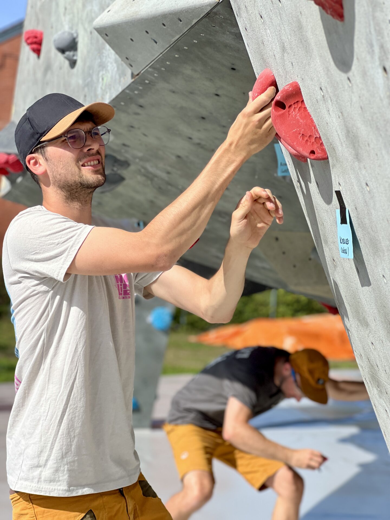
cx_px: 195
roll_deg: -3.8
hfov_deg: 19.1
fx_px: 1157
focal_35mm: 77
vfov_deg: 25.3
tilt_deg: +1.2
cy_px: 260
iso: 32
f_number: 2.8
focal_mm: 9
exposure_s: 1/626
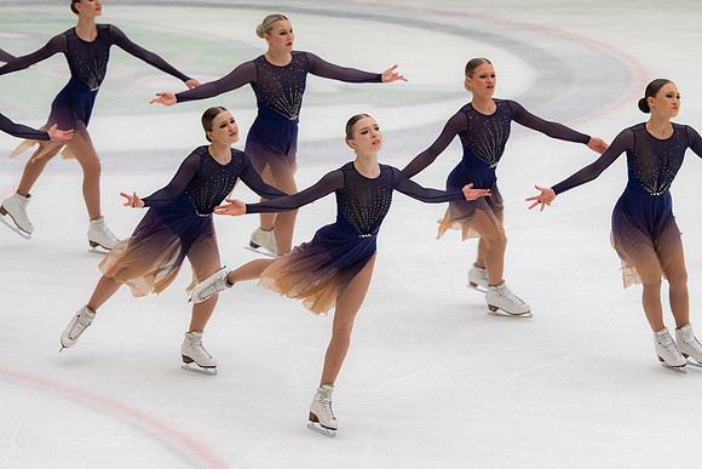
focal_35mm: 195
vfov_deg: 7.0
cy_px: 234
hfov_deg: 10.5
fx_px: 3803
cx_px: 351
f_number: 5.6
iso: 1000
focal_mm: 130
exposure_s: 1/320
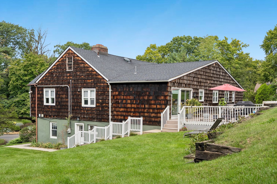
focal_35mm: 39
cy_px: 102
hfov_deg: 49.5
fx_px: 300
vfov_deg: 34.2
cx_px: 143
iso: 250
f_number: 8
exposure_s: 1/200
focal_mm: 35
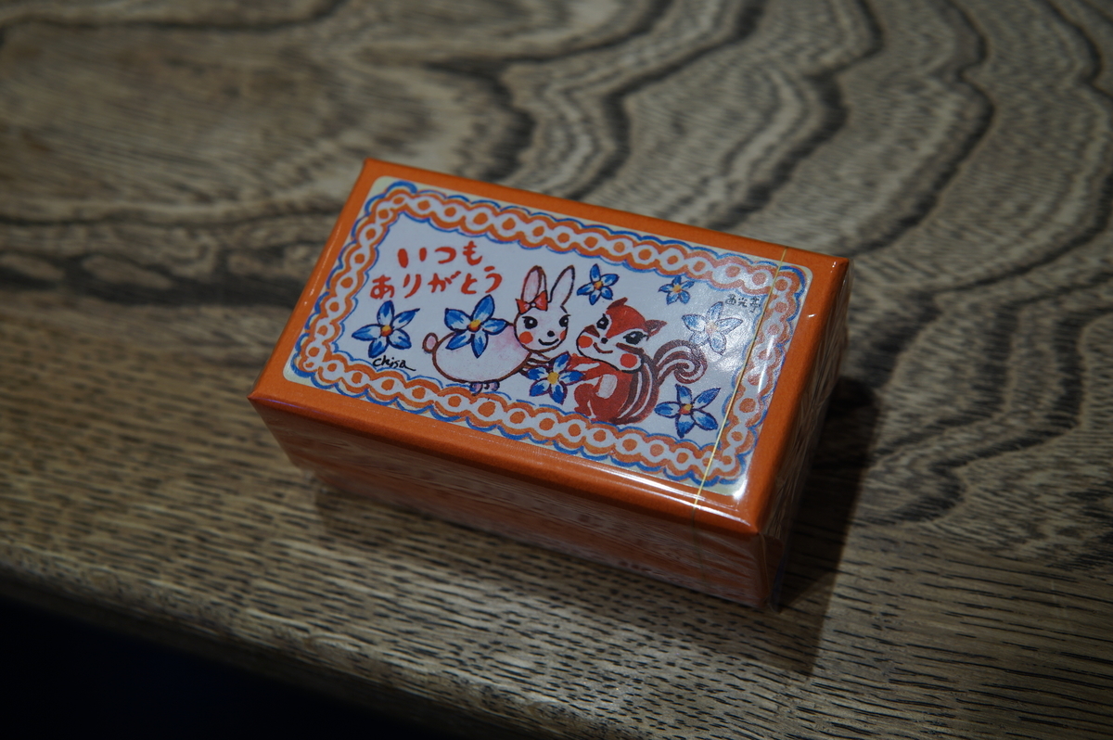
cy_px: 370
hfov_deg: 43.6
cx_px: 556
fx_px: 1390
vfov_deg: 29.8
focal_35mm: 45
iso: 100
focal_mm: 30
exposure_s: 1/80
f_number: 4.5
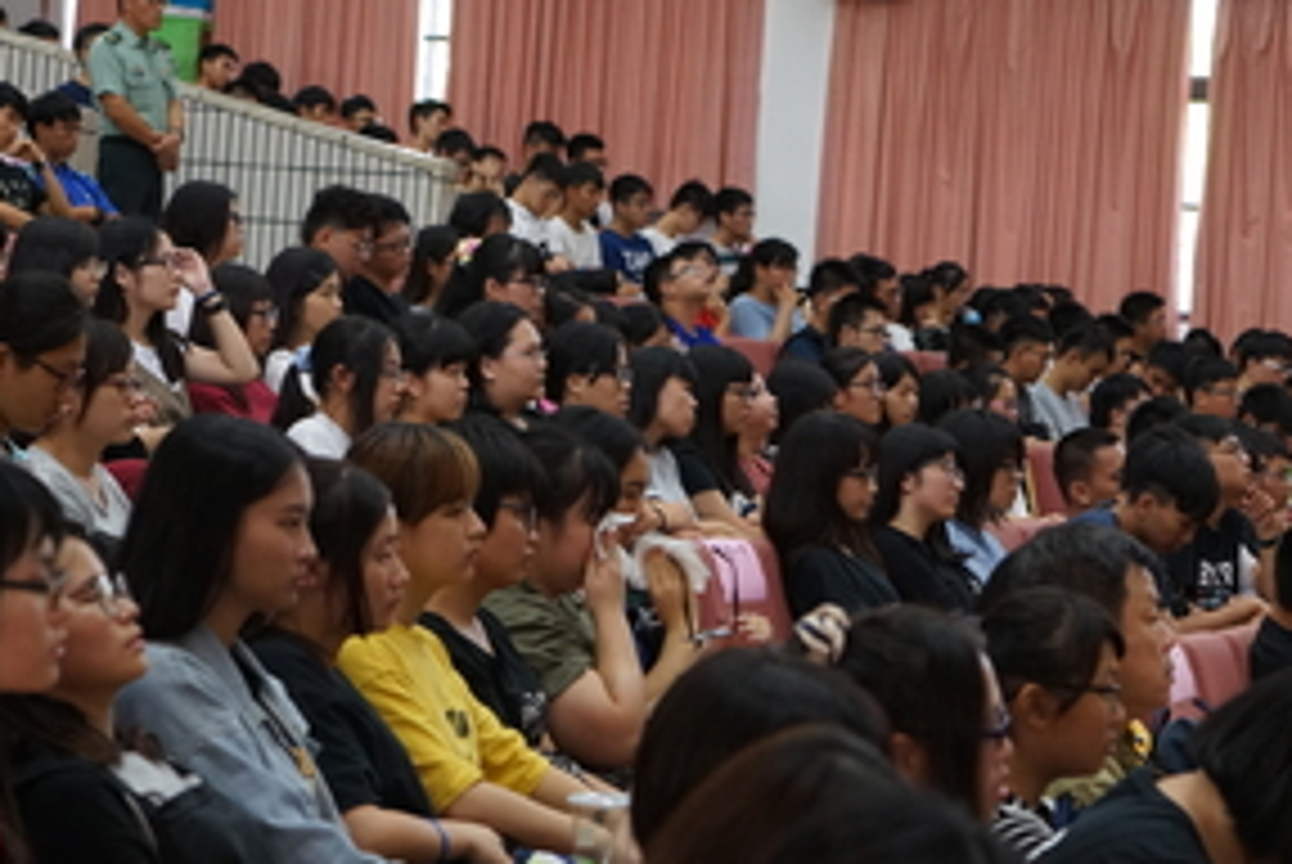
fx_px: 4814
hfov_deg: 15.3
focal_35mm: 134
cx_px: 819
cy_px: 191
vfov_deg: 10.2
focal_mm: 55
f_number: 4
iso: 1000
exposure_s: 1/60
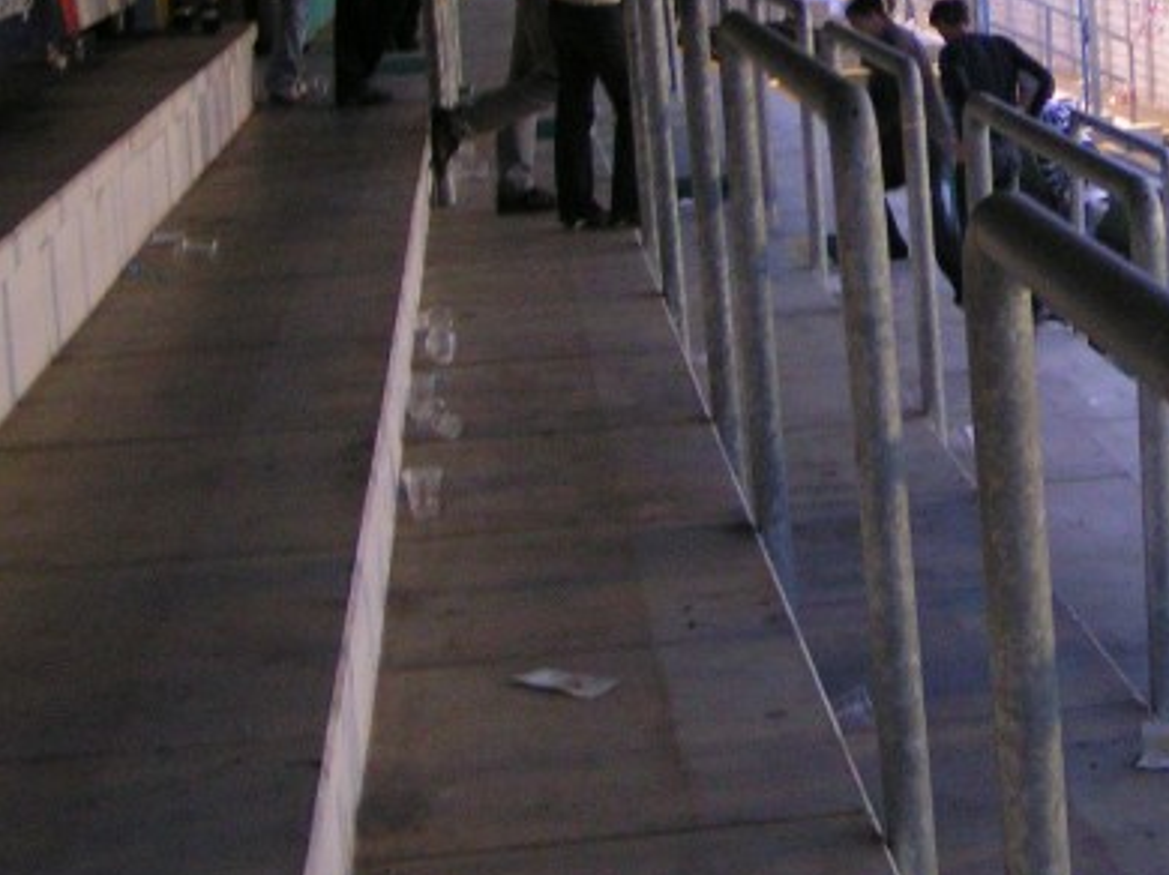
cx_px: 1052
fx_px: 2632
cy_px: 42
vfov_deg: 18.5
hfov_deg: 24.3
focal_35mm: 78
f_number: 2.8
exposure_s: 1/15
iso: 200
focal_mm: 5.8
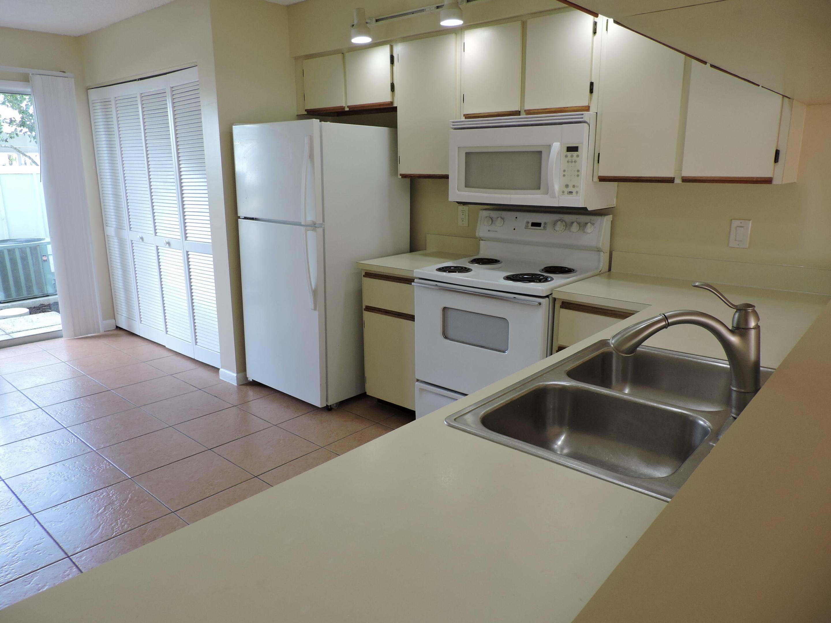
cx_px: 416
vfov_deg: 56.8
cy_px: 312
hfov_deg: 71.6
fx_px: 576
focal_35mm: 24
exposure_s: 1/60
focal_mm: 4.3
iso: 100
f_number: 3
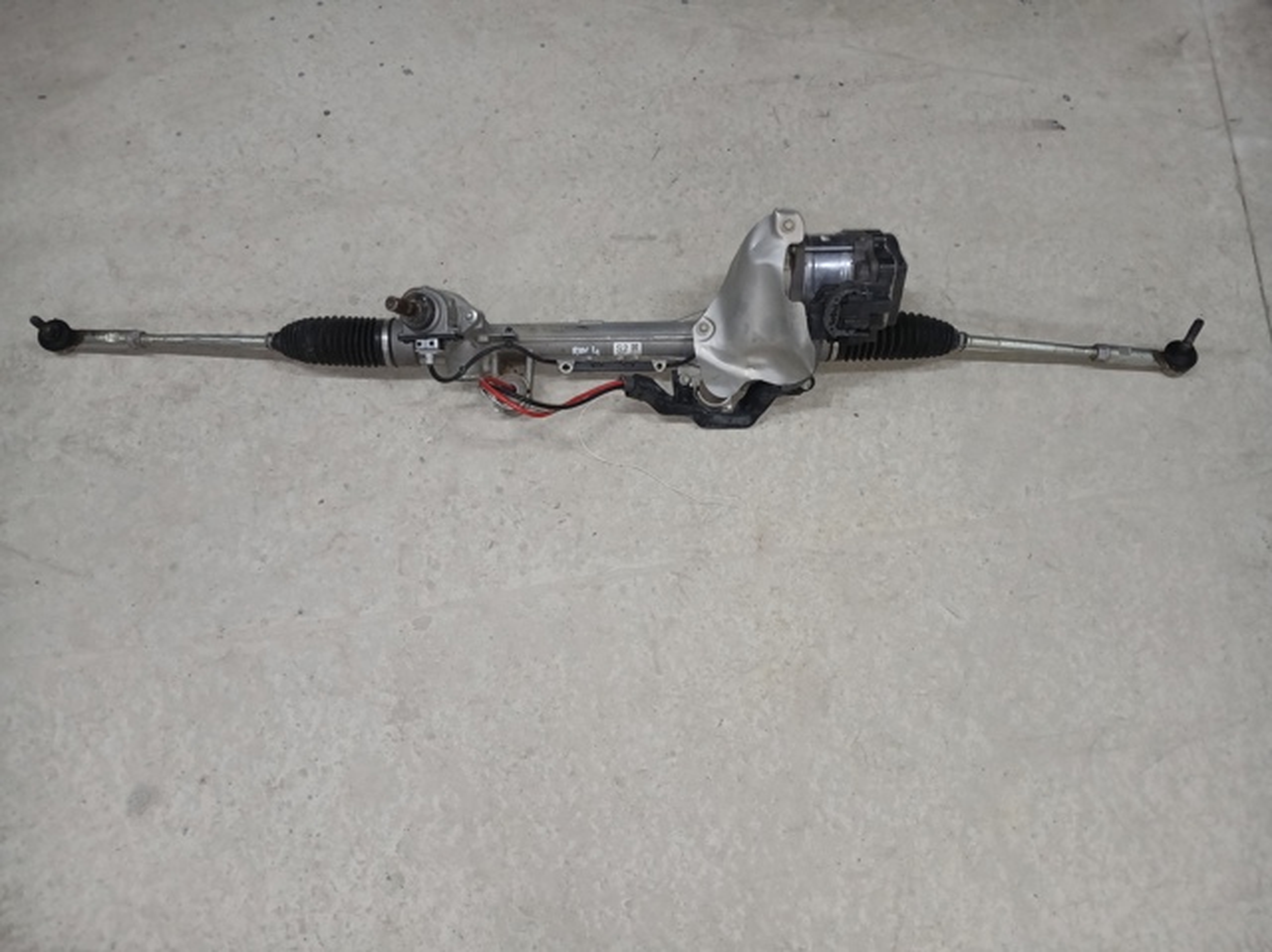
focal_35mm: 26
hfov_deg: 67.3
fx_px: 955
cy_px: 476
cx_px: 636
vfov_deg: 53.0
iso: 250
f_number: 1.8
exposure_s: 1/50
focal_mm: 3.98
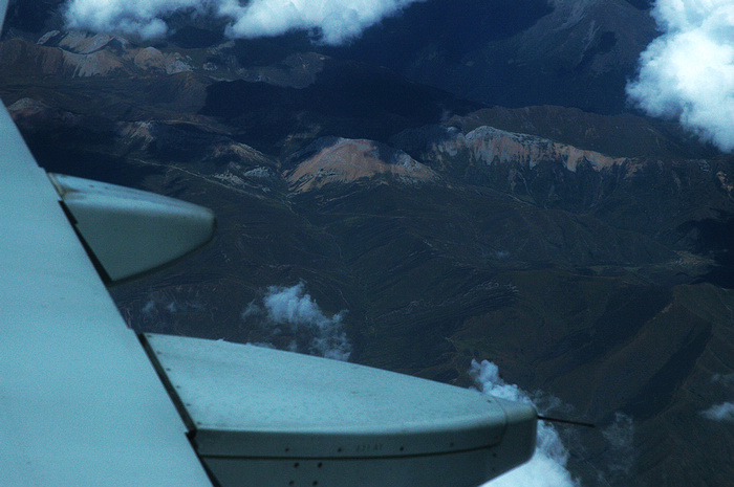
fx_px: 1833
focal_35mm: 90
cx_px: 367
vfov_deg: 15.2
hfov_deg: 22.6
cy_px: 244
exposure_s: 1/2000
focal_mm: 60
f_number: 13
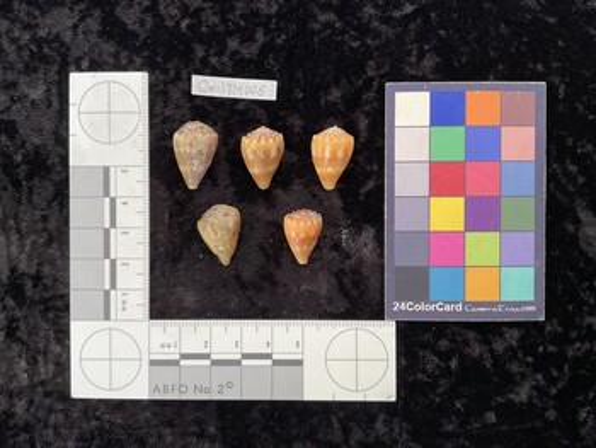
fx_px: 500
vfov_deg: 48.3
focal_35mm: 29
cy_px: 224
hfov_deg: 61.6
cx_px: 298
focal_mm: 3
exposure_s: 1/60
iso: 64
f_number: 1.8
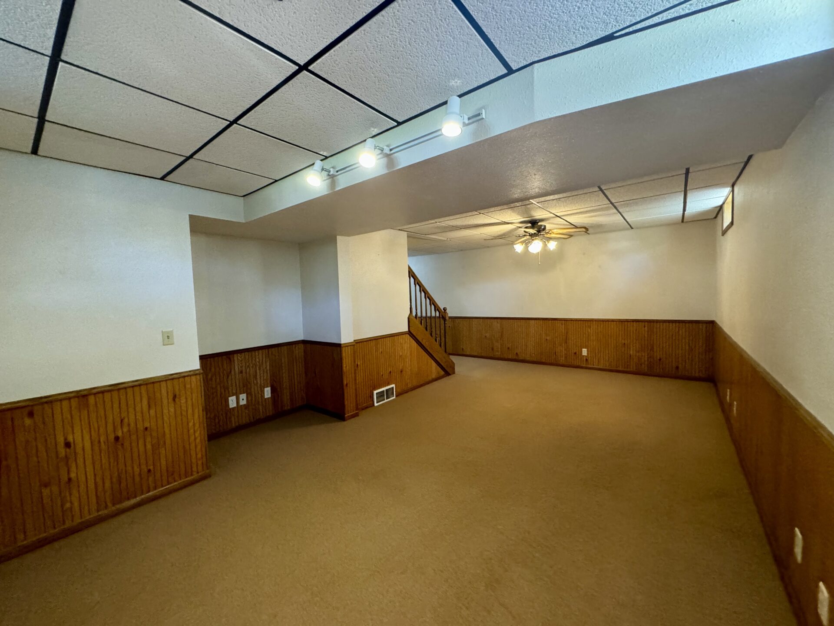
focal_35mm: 14
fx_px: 337
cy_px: 313
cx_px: 417
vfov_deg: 85.7
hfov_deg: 102.1
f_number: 2.2
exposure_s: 1/60
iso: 640
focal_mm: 2.22
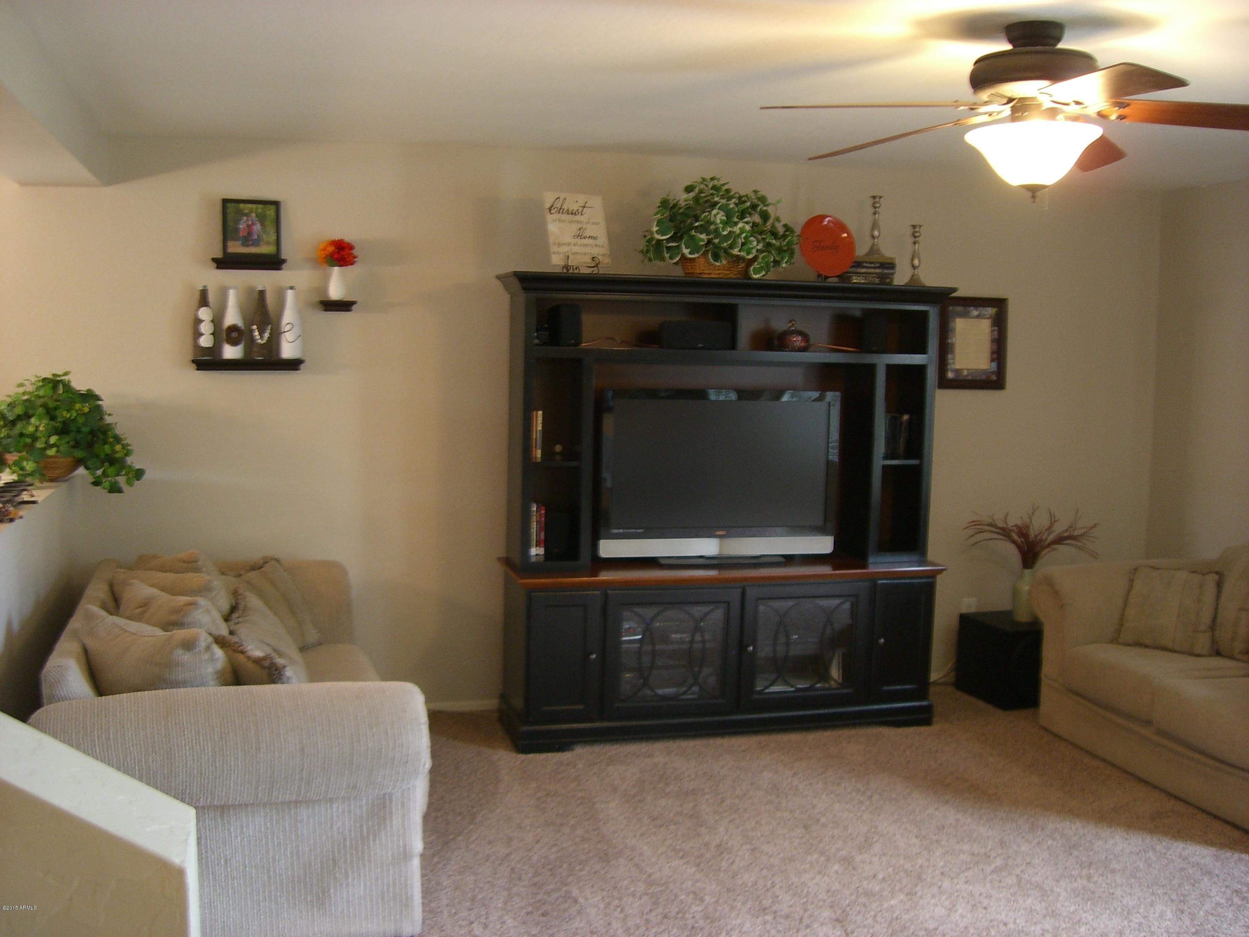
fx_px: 1371
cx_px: 624
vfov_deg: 37.7
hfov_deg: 49.0
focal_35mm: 38
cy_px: 468
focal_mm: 6.2
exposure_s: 1/8
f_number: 2.7
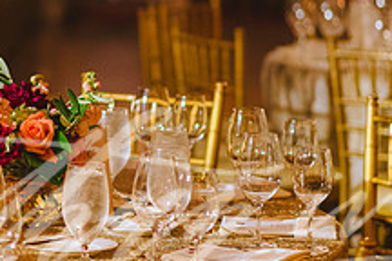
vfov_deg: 6.0
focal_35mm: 228
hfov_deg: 9.0
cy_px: 5
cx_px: 67
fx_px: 2482
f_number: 2
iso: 1600
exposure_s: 1/160
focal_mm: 85
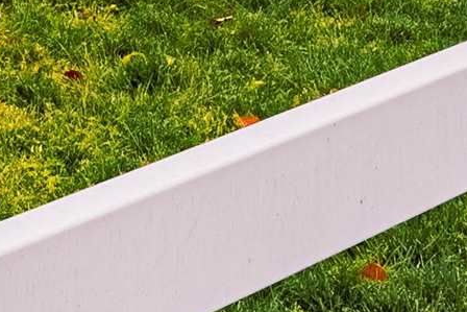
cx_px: -228
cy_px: -728
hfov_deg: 13.4
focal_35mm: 144
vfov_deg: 7.8
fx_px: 1868
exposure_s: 1/8000
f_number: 8
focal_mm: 21
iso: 400
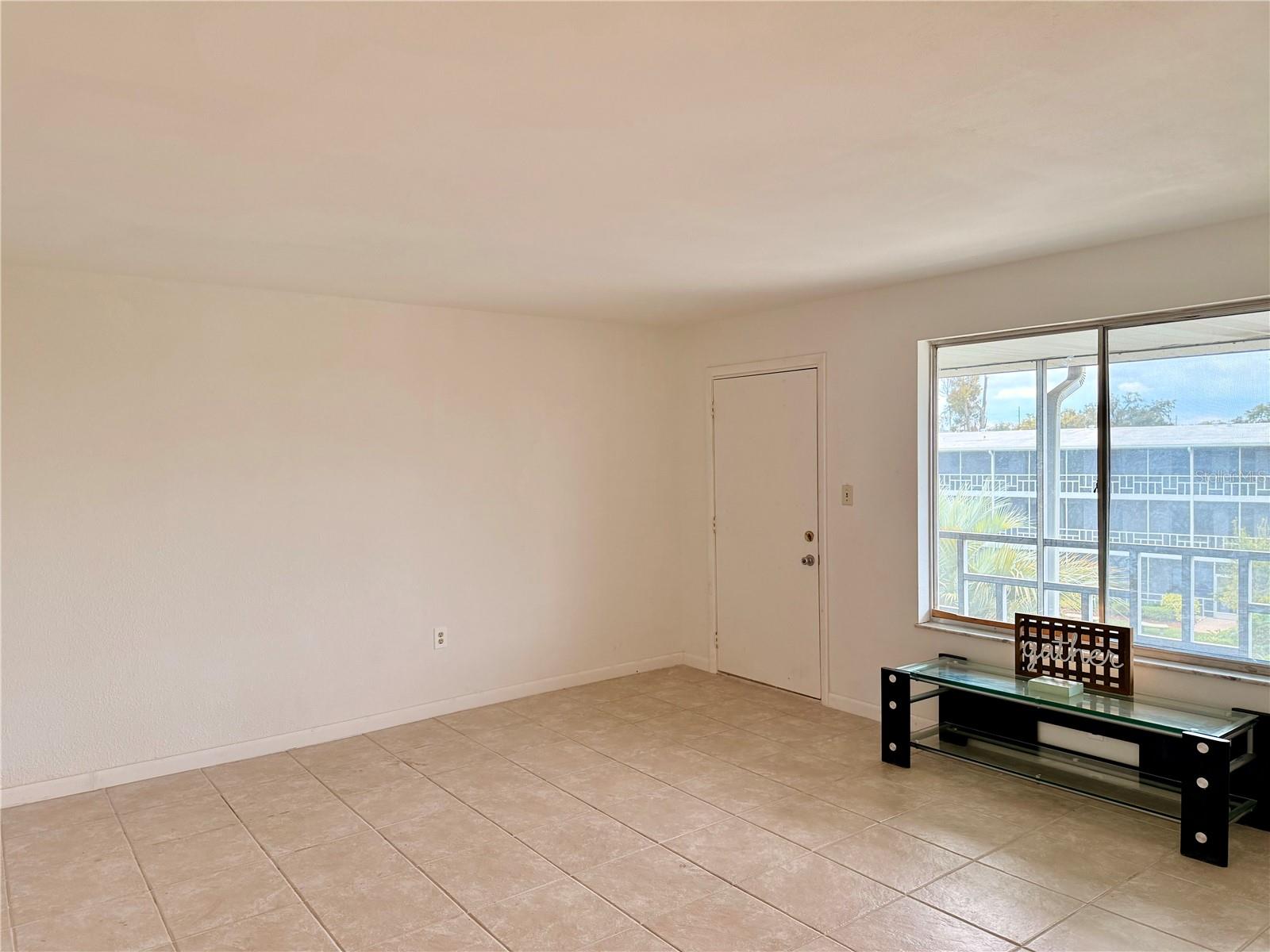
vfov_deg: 56.8
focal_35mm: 24
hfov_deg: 71.6
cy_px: 476
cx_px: 635
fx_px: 881
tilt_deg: -1.7
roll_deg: +0.8
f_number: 1.78
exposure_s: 1/230
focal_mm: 6.76
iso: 160
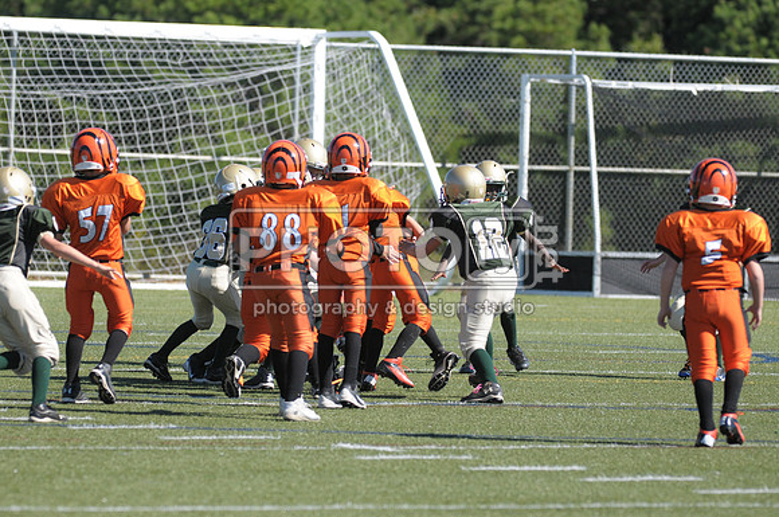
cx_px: 390
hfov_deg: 6.3
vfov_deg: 4.2
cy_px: 258
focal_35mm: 330
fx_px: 7131
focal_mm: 220
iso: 640
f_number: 4
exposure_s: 1/3200
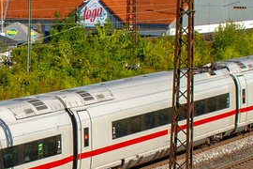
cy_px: 85
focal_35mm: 242
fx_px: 1701
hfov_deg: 8.5
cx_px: 30
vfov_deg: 5.7
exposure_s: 1/1000
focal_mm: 23
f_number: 8
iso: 200
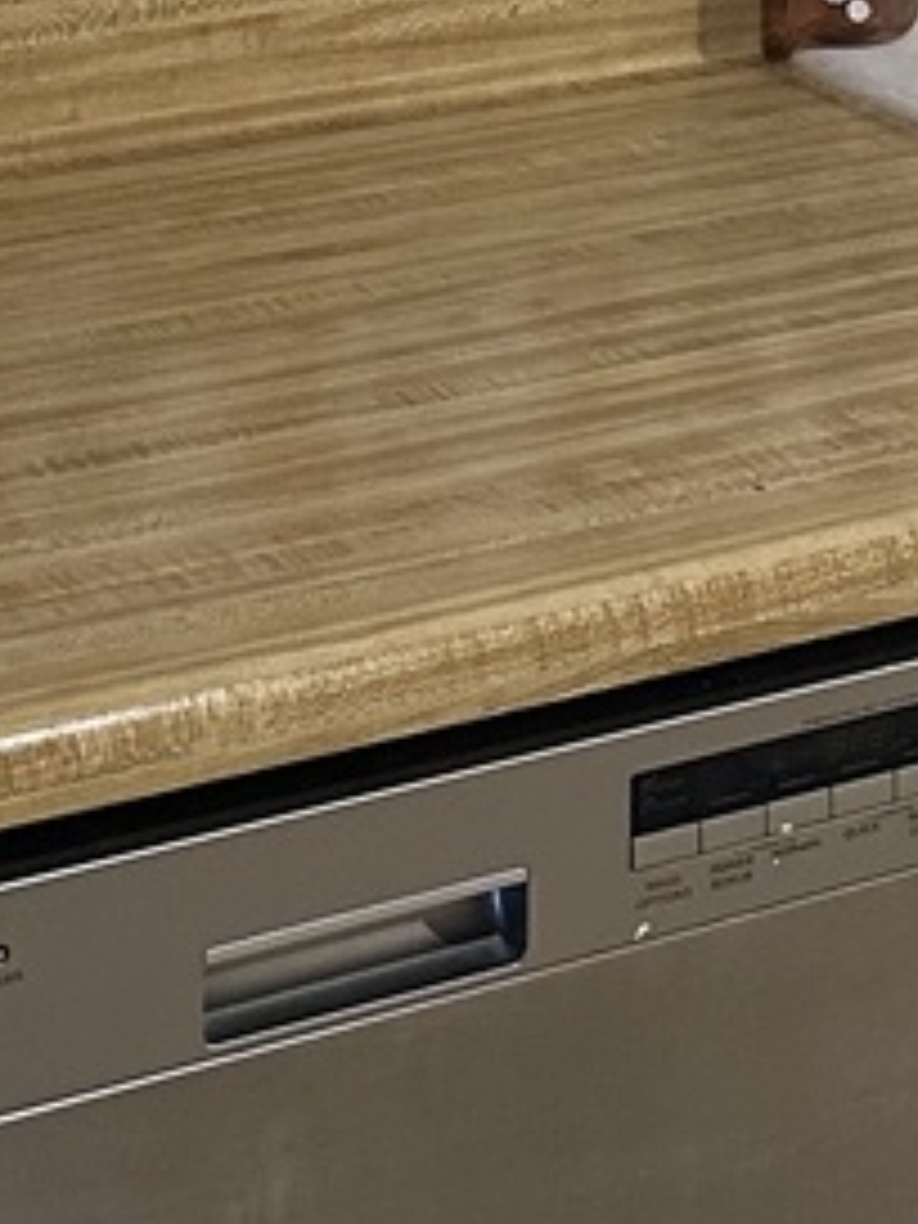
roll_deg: -0.6
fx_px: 4491
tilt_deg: -7.6
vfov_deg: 14.8
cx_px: 1287
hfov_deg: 11.3
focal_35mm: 127
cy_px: -414
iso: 320
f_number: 1.78
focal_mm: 6.86
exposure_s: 1/60
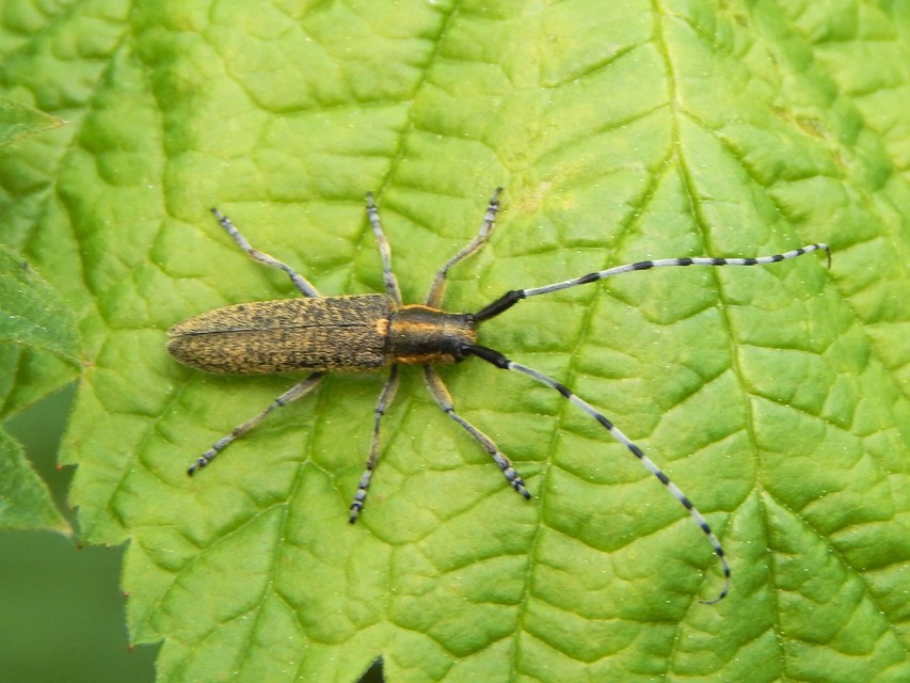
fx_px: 3707
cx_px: 455
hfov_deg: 14.0
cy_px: 342
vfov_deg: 10.5
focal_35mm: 141
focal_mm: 25.3
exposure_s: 1/100
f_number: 4.9
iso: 125
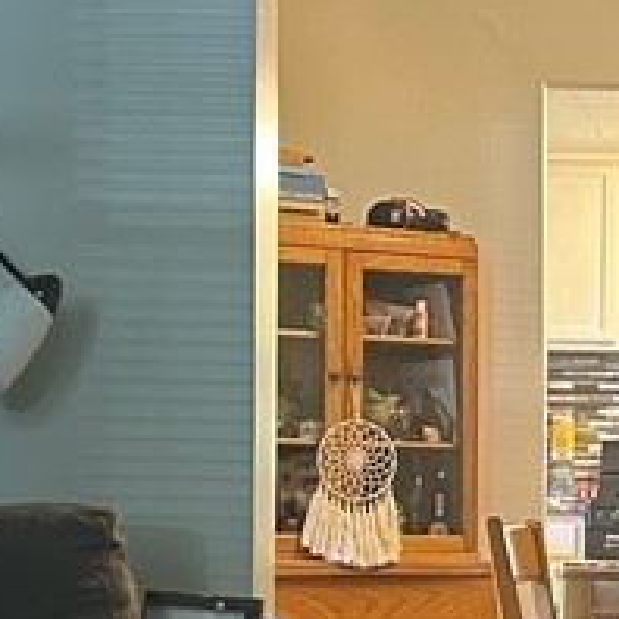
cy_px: 488
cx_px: 778
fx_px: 2407
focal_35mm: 119
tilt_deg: -0.7
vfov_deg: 14.6
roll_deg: -0.5
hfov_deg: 14.1
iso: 320
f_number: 1.5
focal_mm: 5.7
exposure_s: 1/60
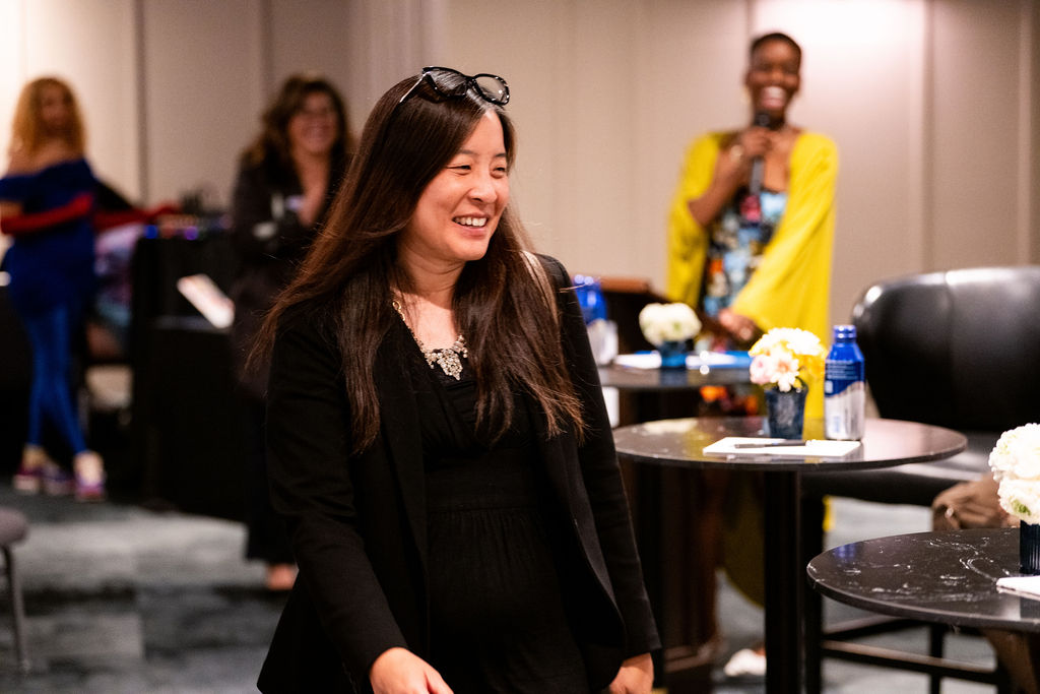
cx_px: 520
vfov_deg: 16.1
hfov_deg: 23.9
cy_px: 347
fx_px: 2456
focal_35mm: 85
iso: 2500
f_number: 2.8
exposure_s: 1/125
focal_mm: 85
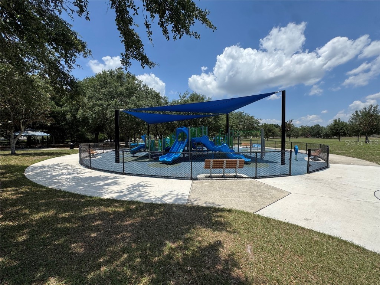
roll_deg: +0.1
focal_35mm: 14
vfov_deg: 85.7
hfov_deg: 102.1
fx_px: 154
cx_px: 190
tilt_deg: -2.4
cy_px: 142
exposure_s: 1/2083
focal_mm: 2.22
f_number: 2.2
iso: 50
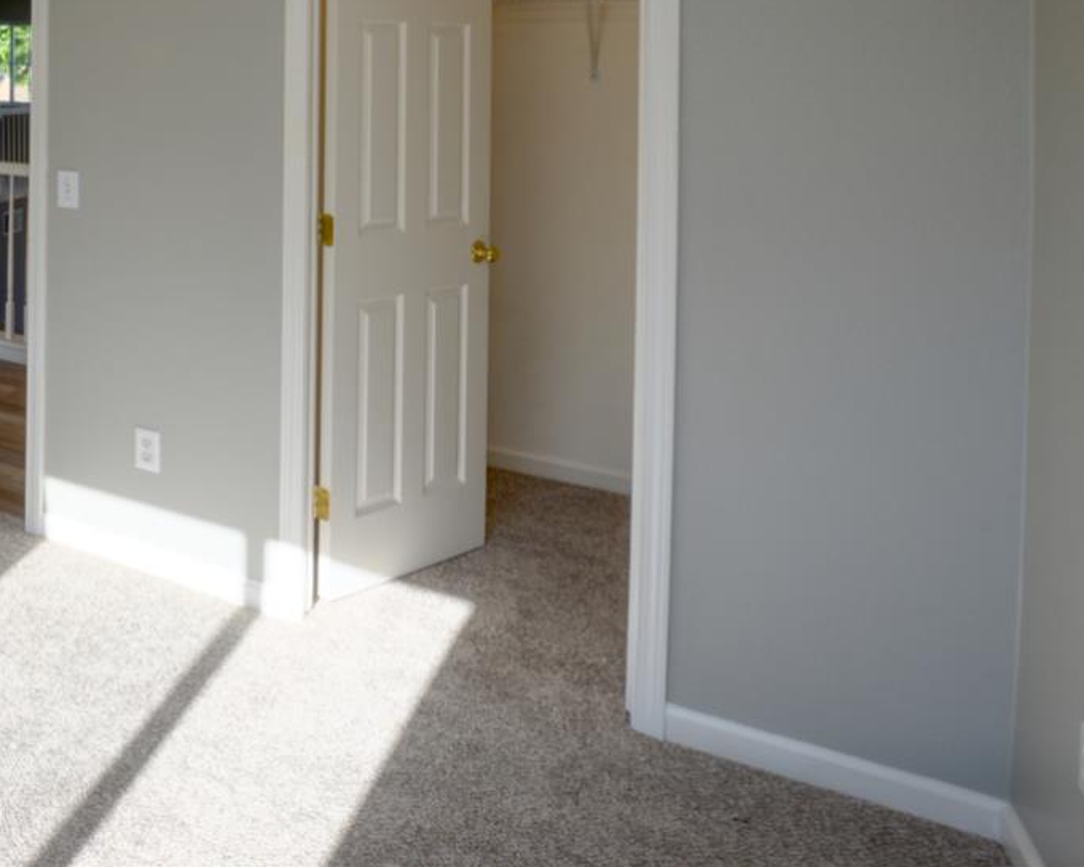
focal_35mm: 29
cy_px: 73
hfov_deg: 45.5
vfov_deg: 45.0
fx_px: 930
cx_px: -107
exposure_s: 1/60
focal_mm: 14
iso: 400
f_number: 10
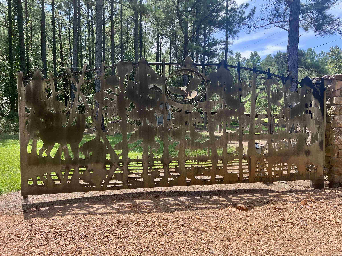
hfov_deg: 67.3
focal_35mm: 26
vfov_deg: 53.1
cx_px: 171
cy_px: 128
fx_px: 257
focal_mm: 5.7
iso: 50
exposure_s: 1/1029
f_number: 1.5
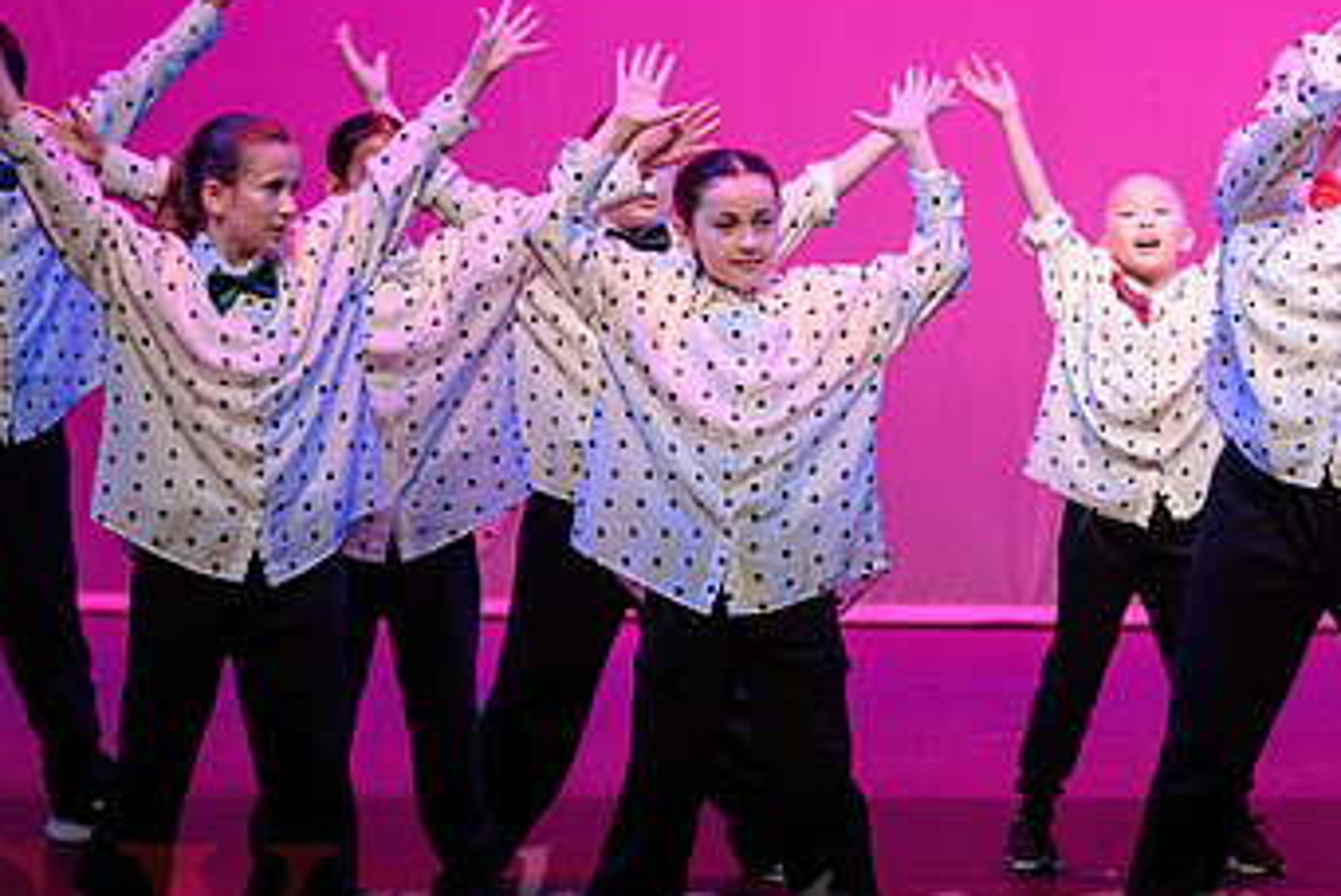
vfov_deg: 5.0
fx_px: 10178
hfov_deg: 7.5
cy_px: 390
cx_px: 1065
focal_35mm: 273
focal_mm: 155
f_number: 2.8
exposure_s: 1/500
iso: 1250
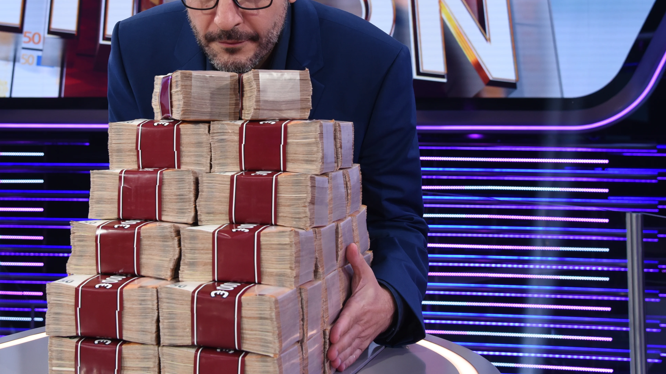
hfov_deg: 36.4
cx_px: 247
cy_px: 51
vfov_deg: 20.7
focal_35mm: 57
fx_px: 1007
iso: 1000
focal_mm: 35
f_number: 6.3
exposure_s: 1/125
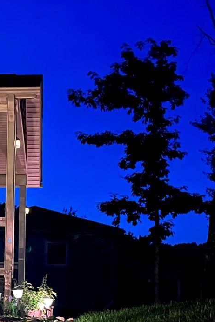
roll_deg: -1.1
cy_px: 272
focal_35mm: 80
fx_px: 716
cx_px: -16
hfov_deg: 16.6
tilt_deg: +8.0
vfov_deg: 24.8
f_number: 1.6
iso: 800
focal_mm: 5.1
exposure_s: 1/5
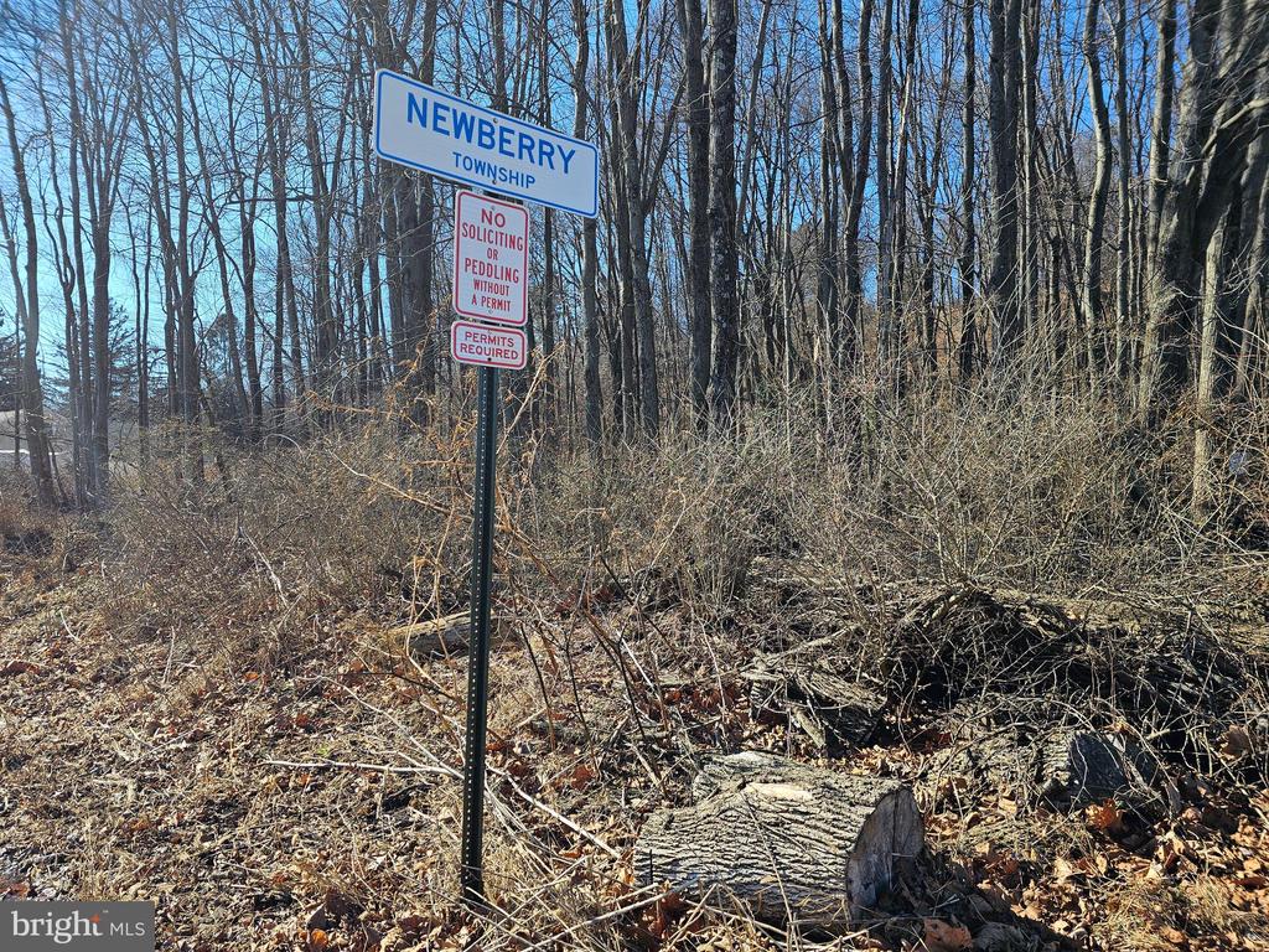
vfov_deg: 58.9
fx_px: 843
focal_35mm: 23
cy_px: 476
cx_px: 634
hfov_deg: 73.9
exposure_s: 1/496
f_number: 1.7
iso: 16
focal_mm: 6.3
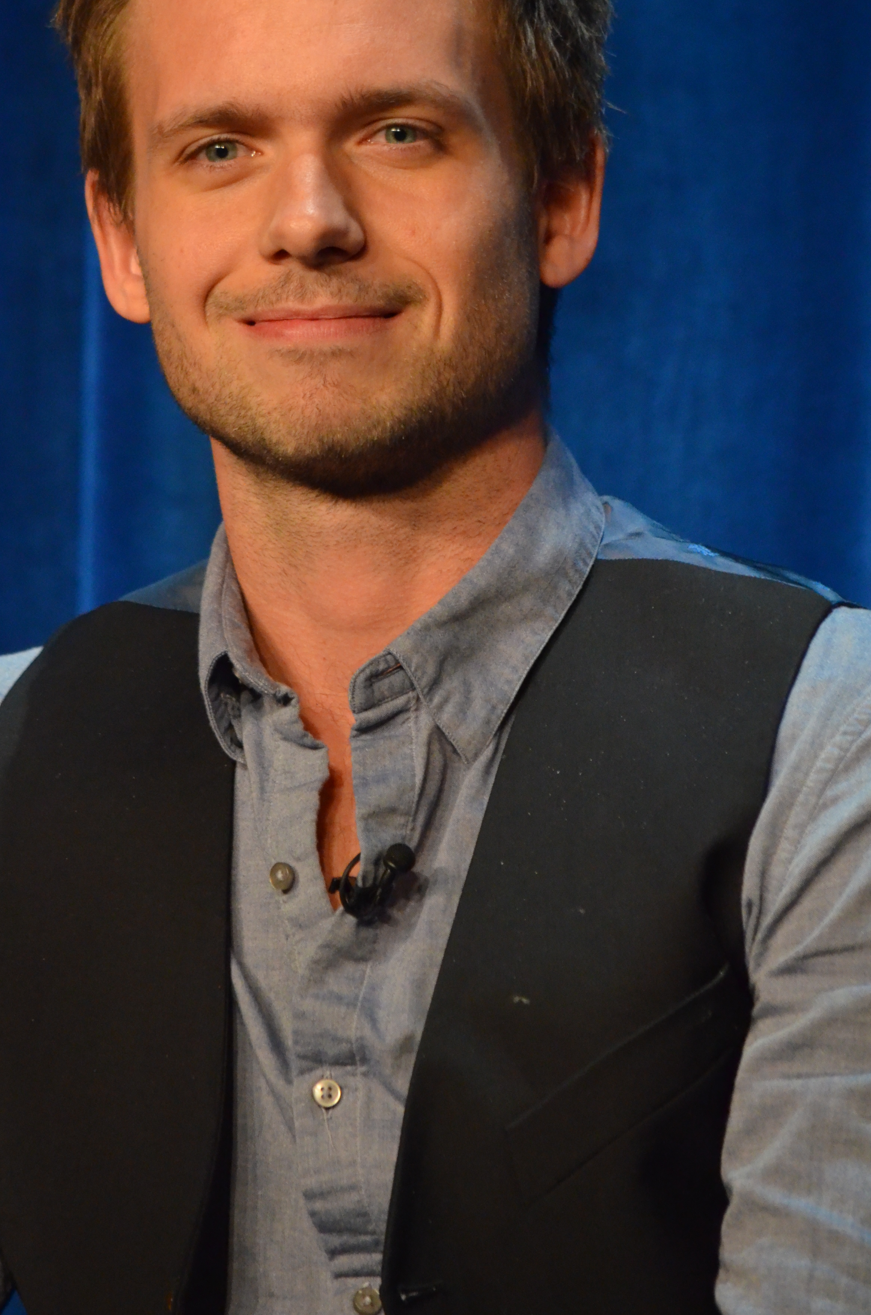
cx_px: 282
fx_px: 13706
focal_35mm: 376
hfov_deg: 3.6
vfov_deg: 5.5
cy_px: 402
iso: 2500
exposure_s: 1/125
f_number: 5
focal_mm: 180
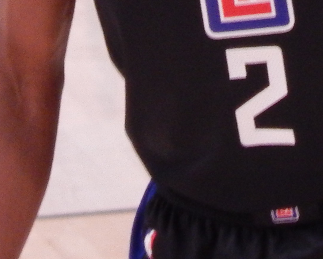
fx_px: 26659
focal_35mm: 2789
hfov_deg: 0.7
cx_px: 120
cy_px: -183
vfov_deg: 0.6
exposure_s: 1/60
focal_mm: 120
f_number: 5.8
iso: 500
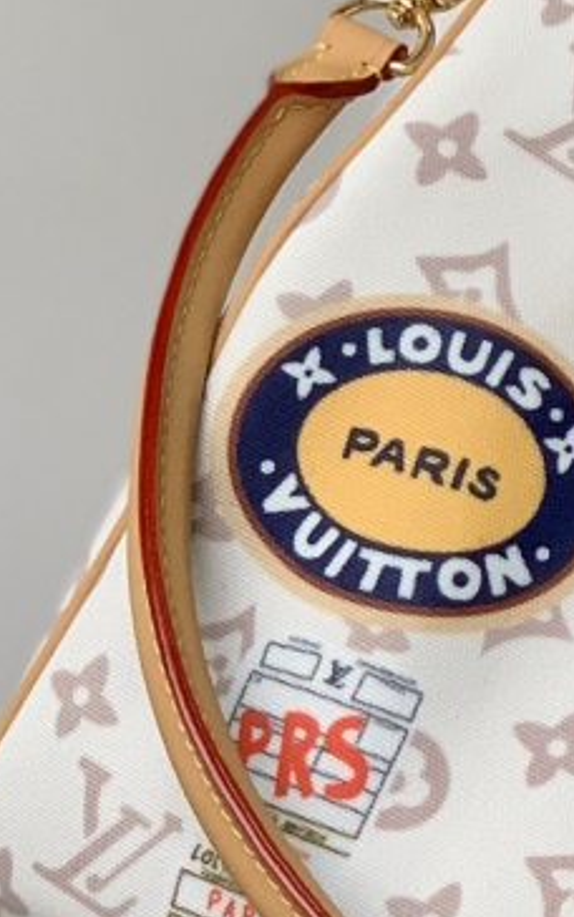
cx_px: 977
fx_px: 5448
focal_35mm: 218
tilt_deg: -8.1
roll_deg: -26.4
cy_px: 479
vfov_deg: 9.6
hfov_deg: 5.9
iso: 64
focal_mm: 6
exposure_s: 1/122
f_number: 2.4
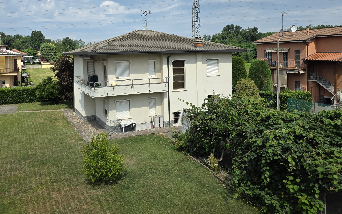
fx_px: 298
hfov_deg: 59.2
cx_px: 139
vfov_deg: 38.6
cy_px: 57
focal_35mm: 32
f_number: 1.7
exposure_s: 1/7944
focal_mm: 6.3
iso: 80
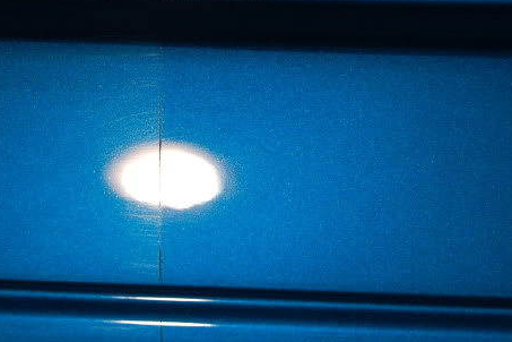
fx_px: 2647
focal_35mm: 186
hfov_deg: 11.0
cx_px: 157
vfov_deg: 7.4
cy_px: 51
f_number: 5.6
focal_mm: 55
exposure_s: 1/125
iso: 200
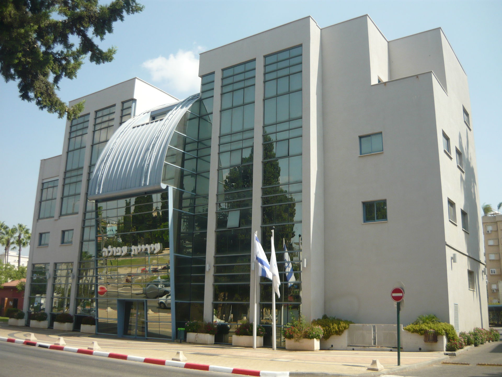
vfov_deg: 42.9
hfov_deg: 55.4
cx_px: 251
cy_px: 188
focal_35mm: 33
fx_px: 479
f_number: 8
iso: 100
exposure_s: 1/160
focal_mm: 5.5
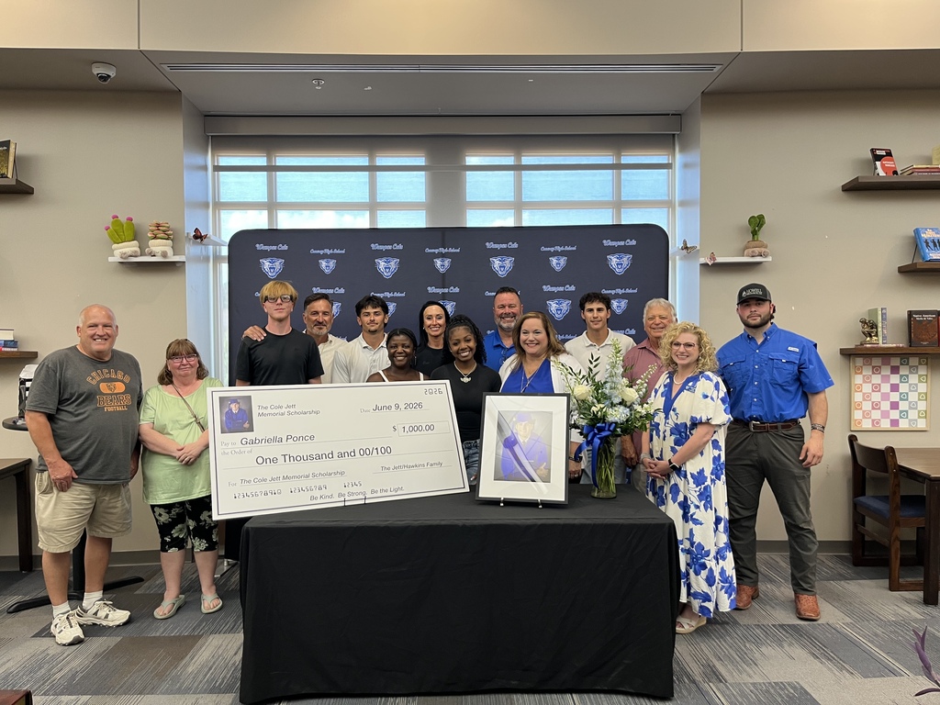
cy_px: 352
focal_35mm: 26
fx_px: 706
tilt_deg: -2.1
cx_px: 470
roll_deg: +0.1
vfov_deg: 53.1
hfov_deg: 67.3
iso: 125
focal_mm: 5.1
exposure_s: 1/62
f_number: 1.6
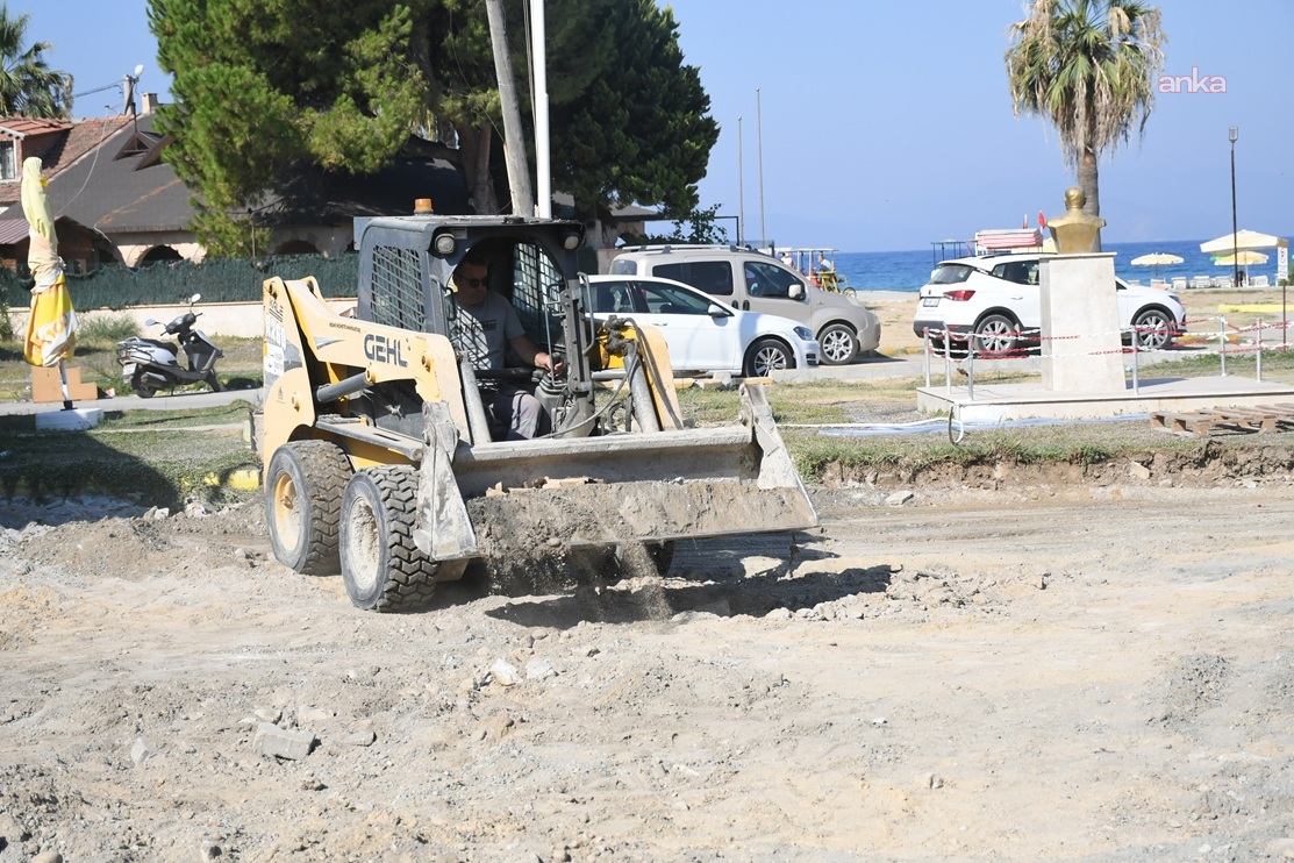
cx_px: 647
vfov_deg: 18.9
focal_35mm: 72
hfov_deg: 28.1
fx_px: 2588
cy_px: 432
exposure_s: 1/3200
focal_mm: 48
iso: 640
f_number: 5.6
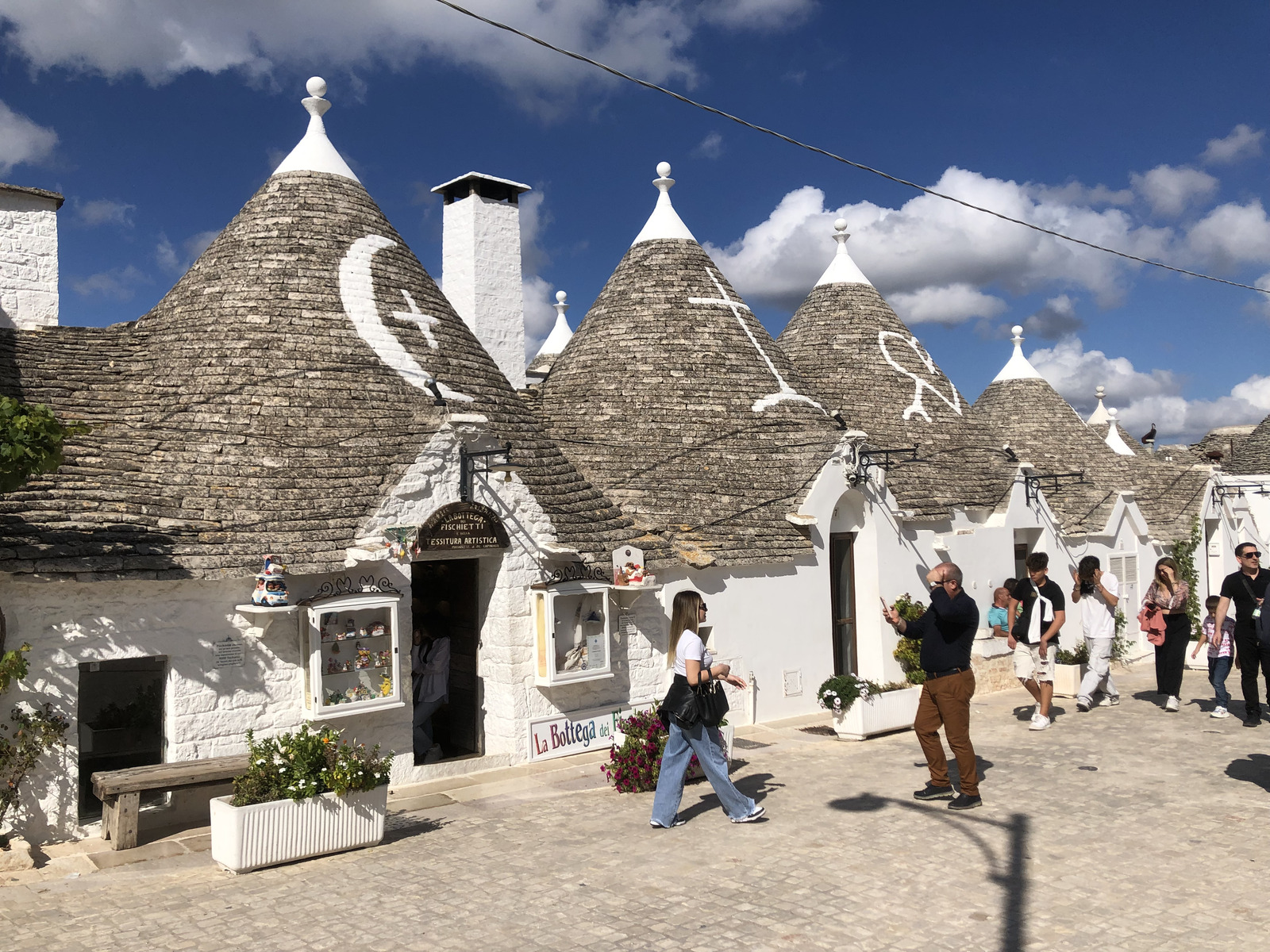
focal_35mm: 28
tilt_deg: +1.6
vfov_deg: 49.7
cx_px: 635
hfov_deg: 63.4
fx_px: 1027
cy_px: 476
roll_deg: +1.7
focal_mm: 4
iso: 25
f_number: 1.8
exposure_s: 1/5405
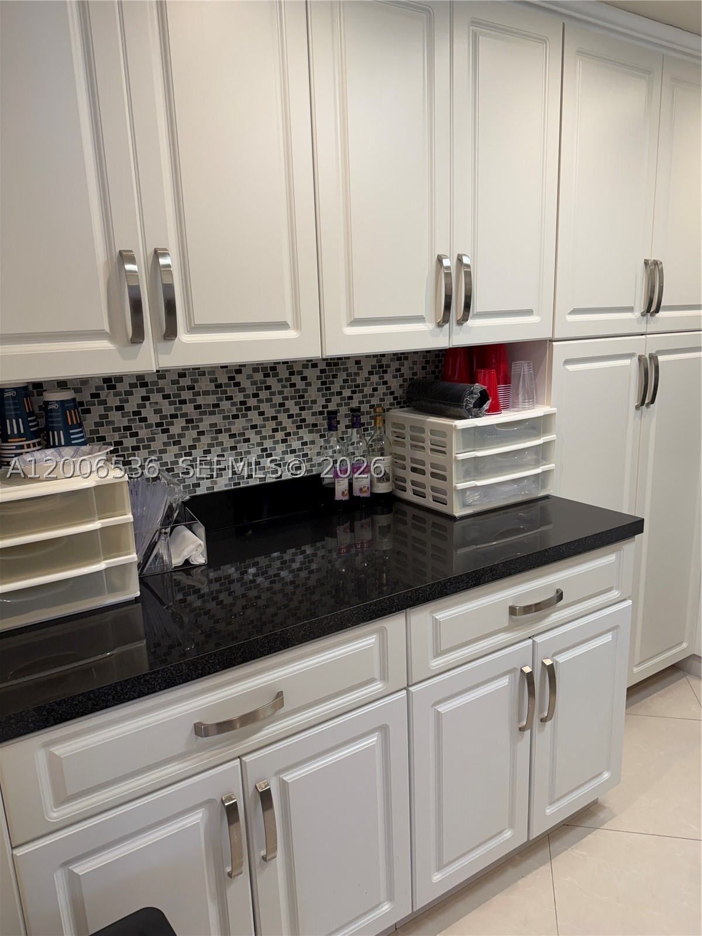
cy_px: 468
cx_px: 351
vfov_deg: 71.6
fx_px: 649
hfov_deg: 56.8
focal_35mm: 24
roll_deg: +2.4
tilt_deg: -13.0
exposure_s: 1/120
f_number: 1.78
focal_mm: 6.76
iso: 125
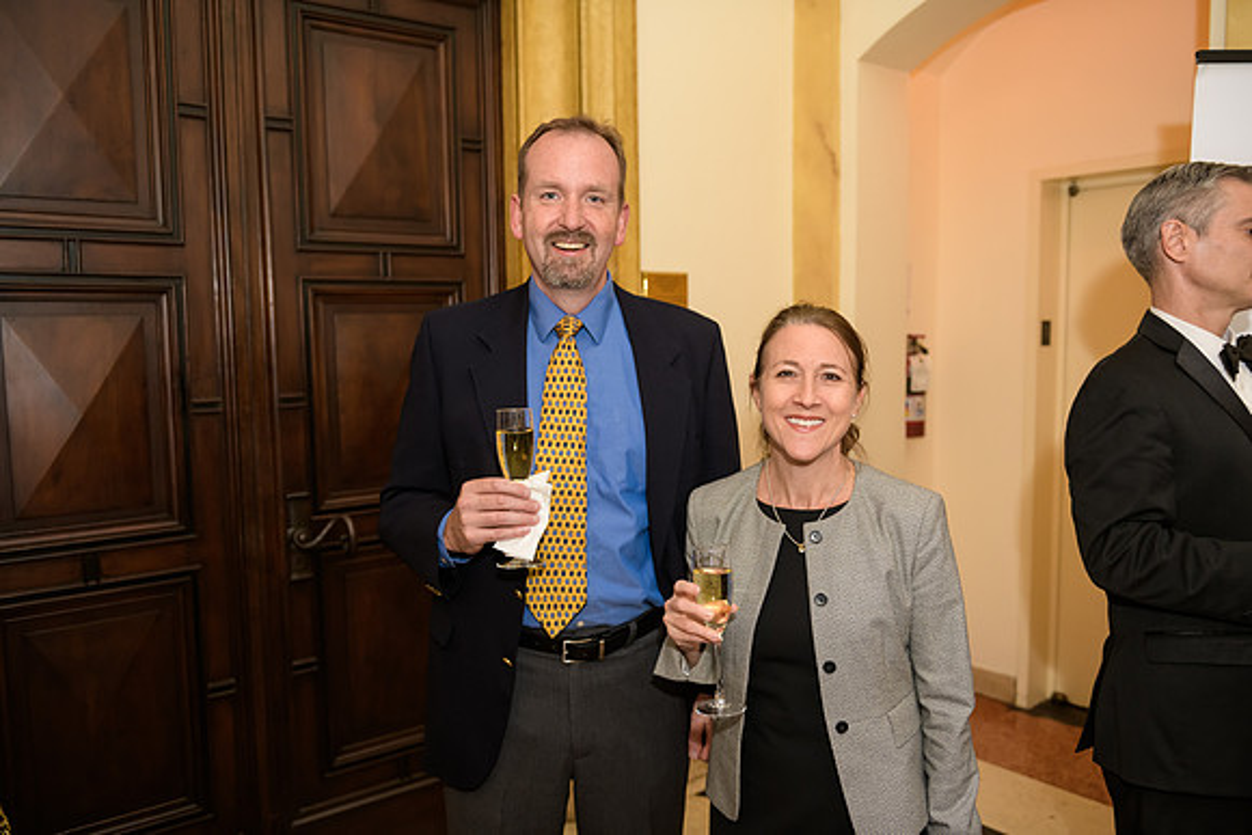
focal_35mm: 29
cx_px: 626
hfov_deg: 63.6
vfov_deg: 45.0
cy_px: 418
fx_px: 1009
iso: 1000
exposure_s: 1/125
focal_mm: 29
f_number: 3.2
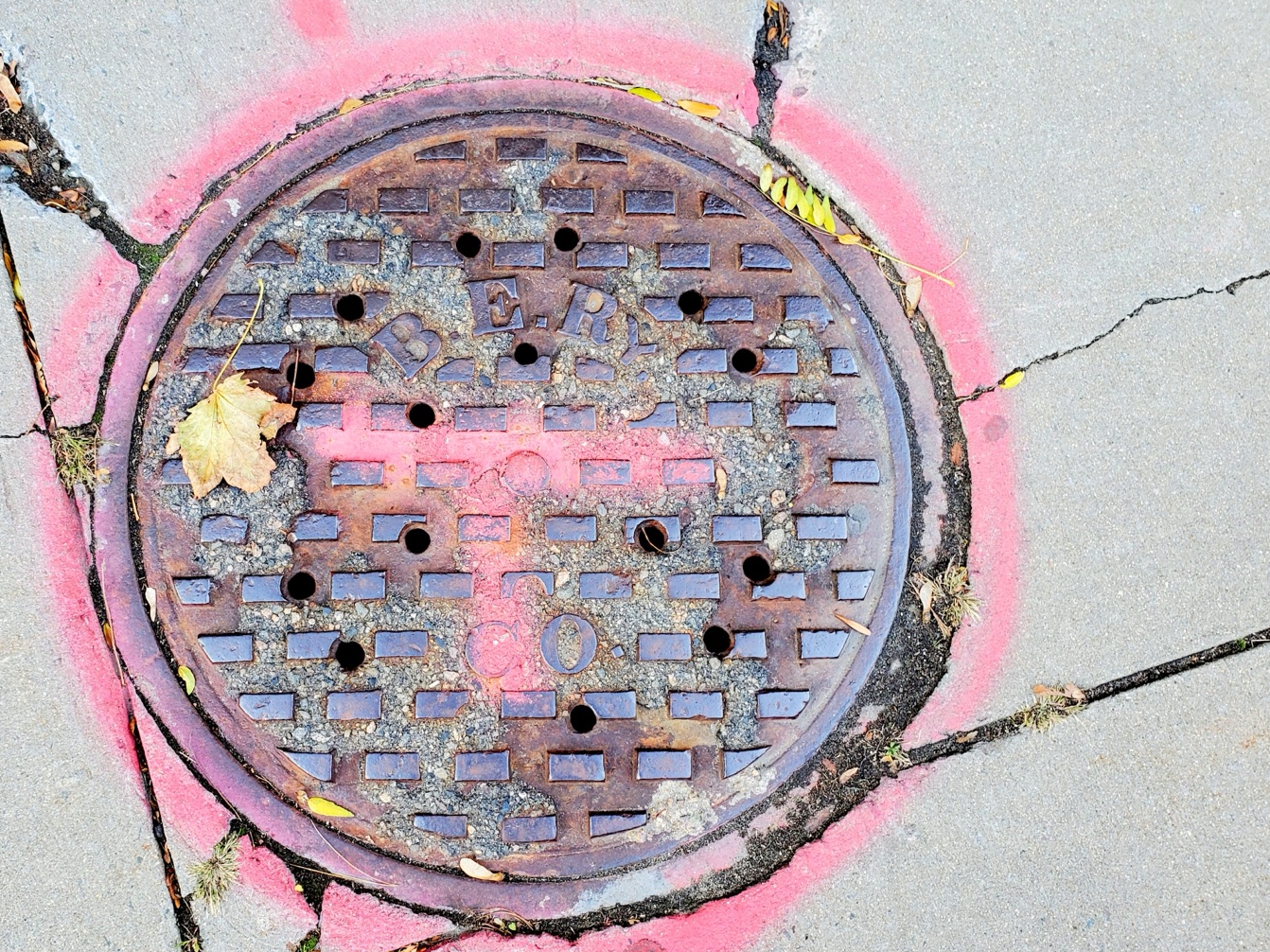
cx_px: 518
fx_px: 1137
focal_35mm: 31
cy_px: 497
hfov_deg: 58.0
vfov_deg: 45.4
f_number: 2.4
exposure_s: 1/120
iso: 64
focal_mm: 4.3
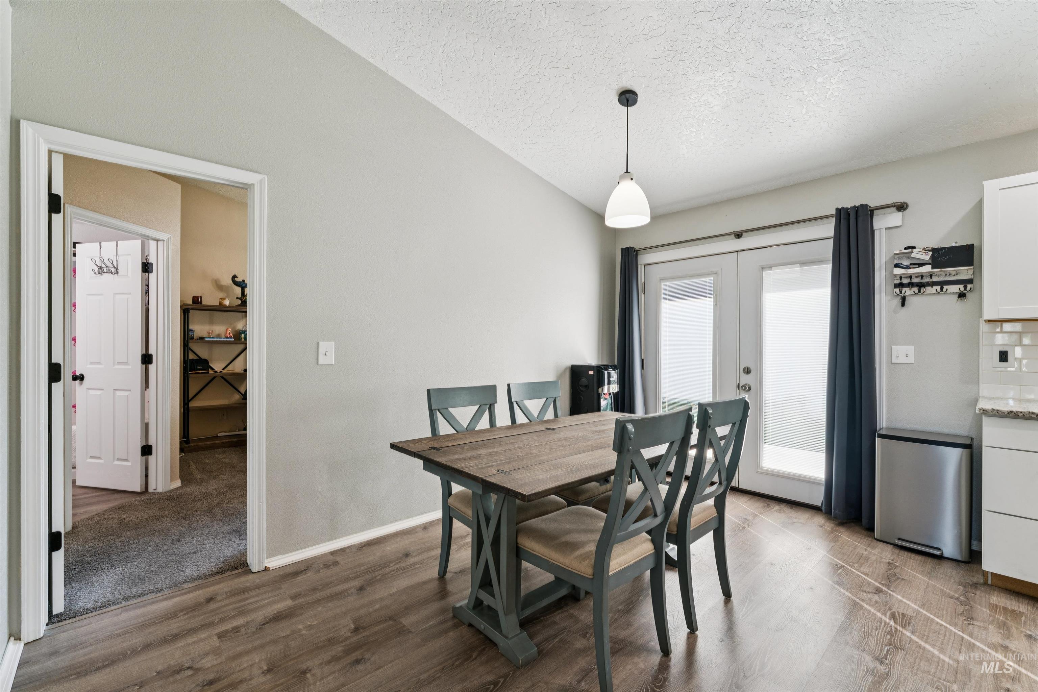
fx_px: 450
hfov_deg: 98.2
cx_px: 519
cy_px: 346
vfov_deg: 75.1
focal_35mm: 16
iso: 400
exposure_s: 1/10
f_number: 13
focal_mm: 15.6
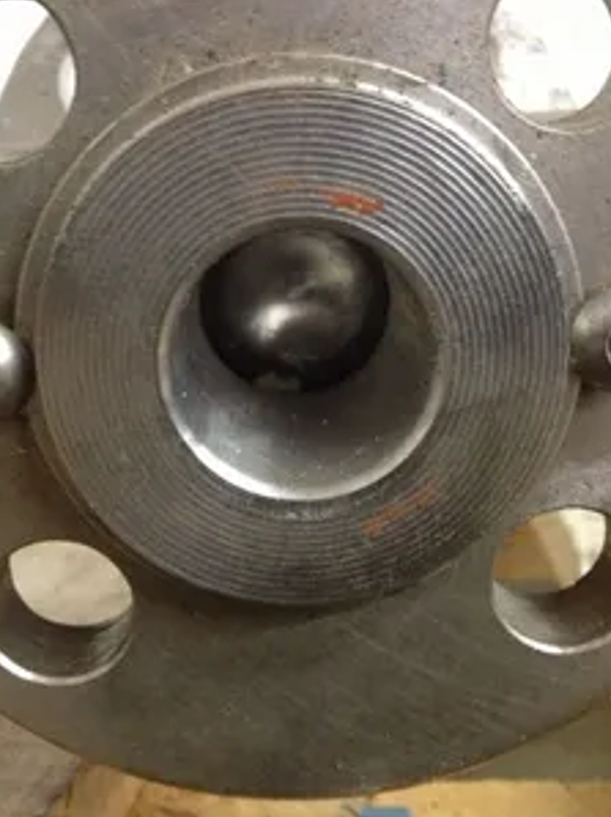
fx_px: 1108
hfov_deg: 30.8
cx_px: 296
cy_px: 408
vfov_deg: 40.5
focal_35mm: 47
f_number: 2.4
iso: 400
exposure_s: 1/17
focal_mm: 4.28
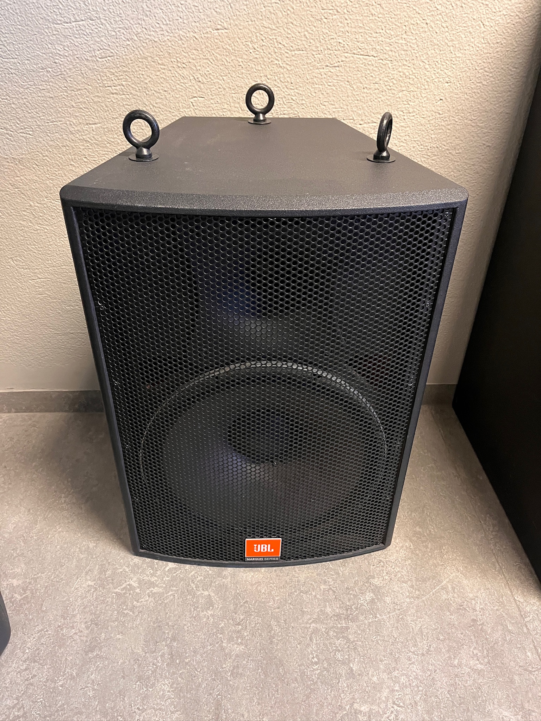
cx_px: 270
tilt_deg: -33.6
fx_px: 542
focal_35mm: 26
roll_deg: +0.4
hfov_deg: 53.1
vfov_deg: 67.3
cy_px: 360
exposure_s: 1/50
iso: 500
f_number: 1.6
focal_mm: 5.1
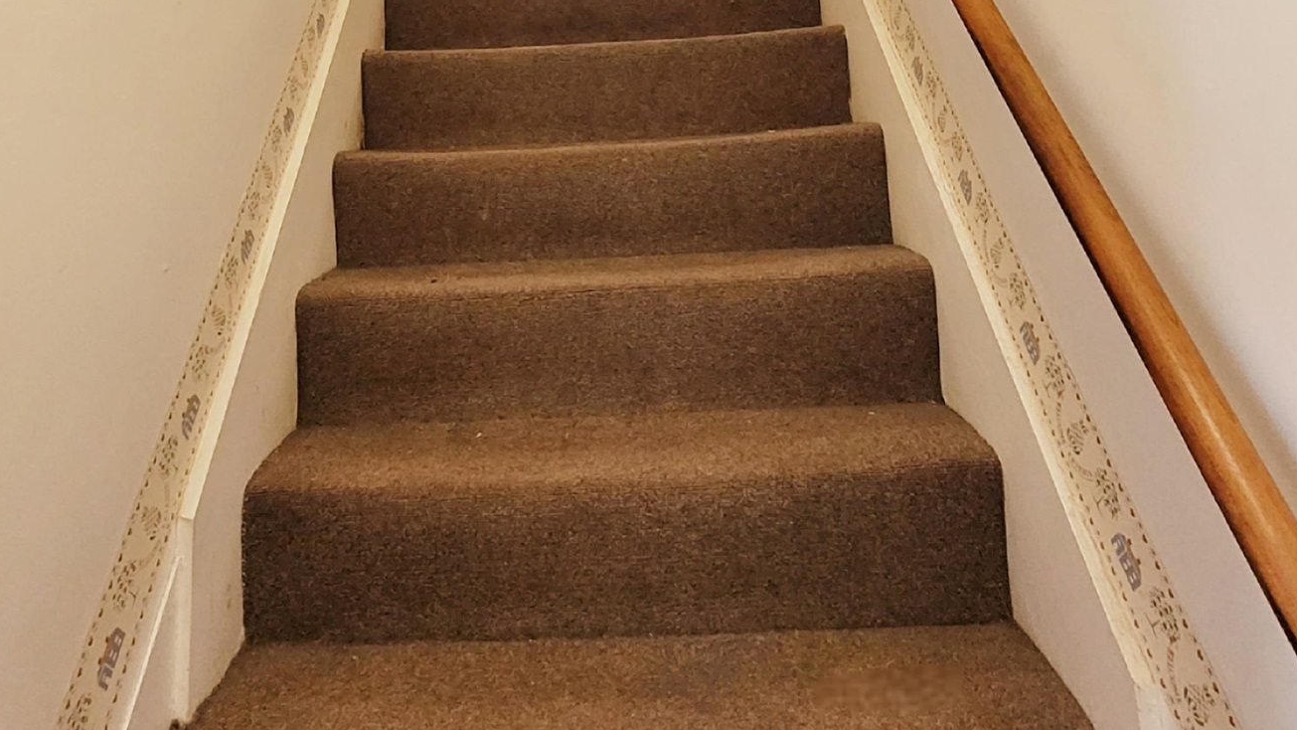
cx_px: 609
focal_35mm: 25
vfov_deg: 39.7
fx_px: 860
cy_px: -23
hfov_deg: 74.0
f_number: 2.2
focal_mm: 1.74
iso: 250
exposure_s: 1/60.2
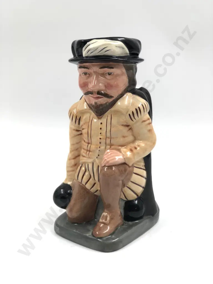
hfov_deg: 25.7
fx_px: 468
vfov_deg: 33.8
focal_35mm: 57
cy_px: 142
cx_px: 106
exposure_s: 1/100
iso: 25
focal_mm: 6.6
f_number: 2.8
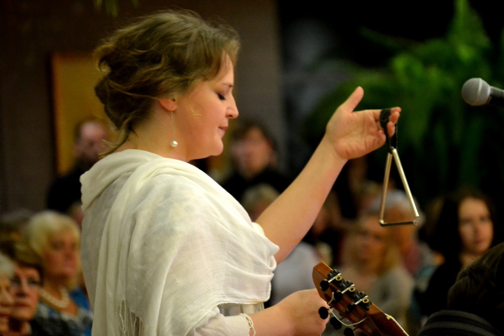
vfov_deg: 5.9
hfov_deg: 8.9
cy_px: 168
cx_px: 252
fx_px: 3255
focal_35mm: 232
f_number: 5.3
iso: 3200
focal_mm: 155
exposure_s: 1/60
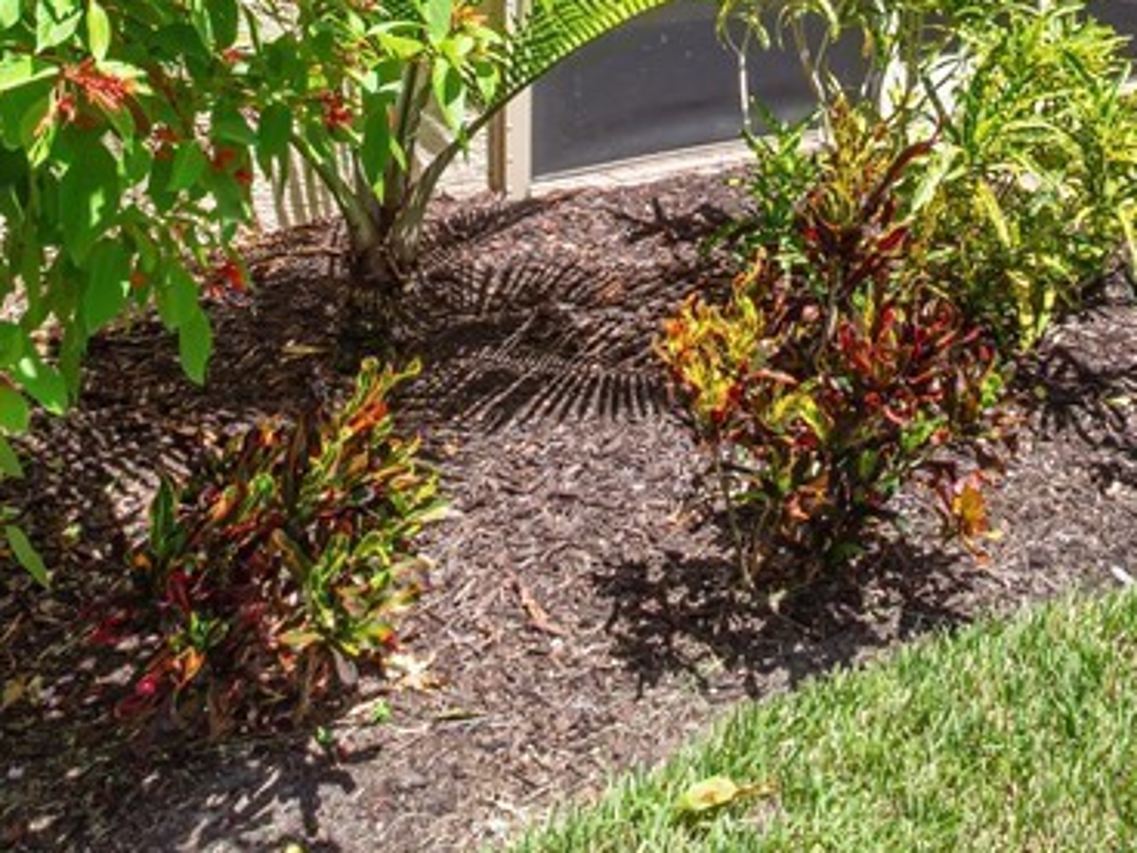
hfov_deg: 46.1
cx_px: 859
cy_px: -179
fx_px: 1281
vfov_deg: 30.9
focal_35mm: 39
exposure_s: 1/250
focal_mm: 7
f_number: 7.1
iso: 200
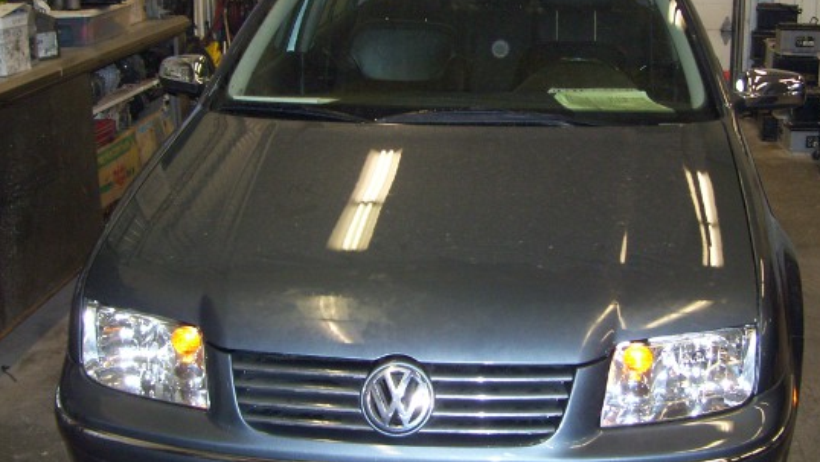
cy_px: 191
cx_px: 472
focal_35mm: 51
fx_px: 1109
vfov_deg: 23.5
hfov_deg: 40.5
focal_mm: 6
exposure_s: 1/60
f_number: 2.7
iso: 200
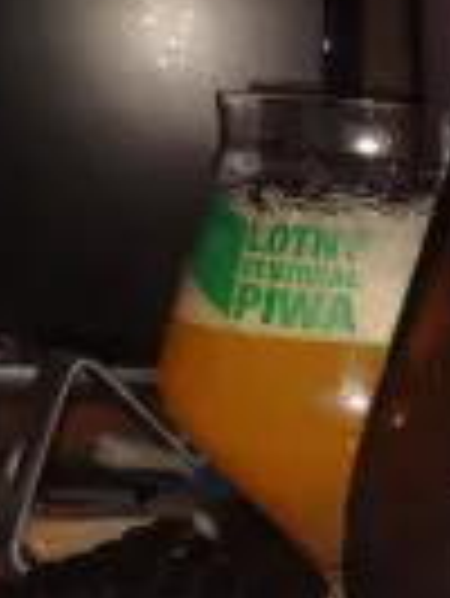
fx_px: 1194
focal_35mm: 69
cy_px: 540
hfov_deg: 19.0
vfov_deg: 27.1
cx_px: 652
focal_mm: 5.56
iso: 170
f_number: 1.88
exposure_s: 1/100
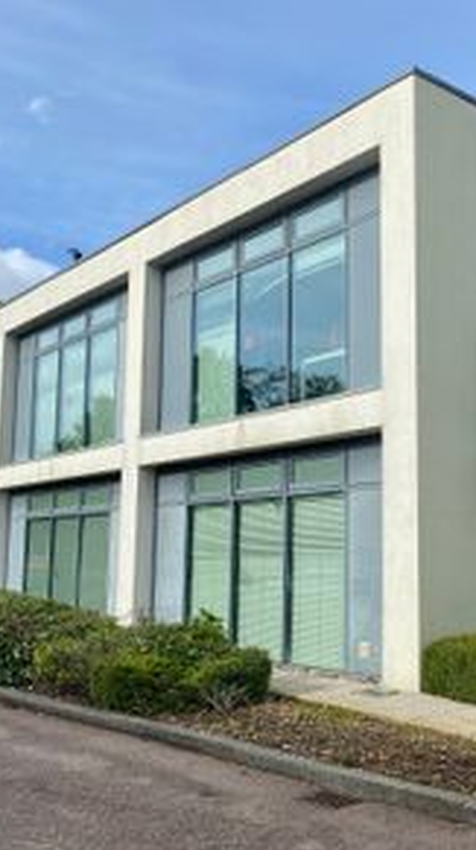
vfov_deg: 51.7
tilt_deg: +8.1
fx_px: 878
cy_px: 429
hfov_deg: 29.3
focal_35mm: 39
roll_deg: +0.5
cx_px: 409
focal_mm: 4.25
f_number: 1.8
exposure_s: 1/2028
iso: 32
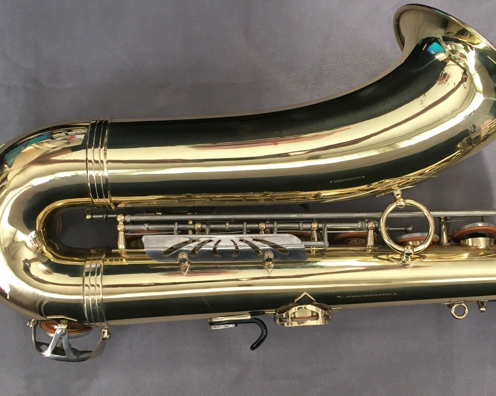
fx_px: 543
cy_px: 201
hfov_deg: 48.9
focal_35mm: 37
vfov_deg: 40.1
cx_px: 289
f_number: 2.2
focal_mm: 4.15
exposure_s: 1/33
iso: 80
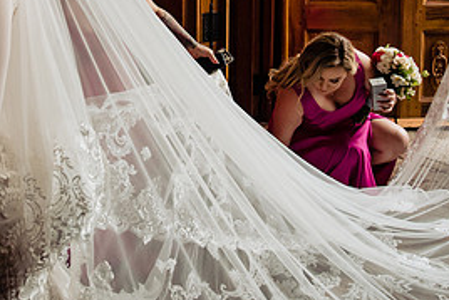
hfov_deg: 37.8
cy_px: -9
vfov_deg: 24.7
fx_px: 649
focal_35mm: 52
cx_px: 151
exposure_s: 1/200
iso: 2000
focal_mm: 24
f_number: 5.6
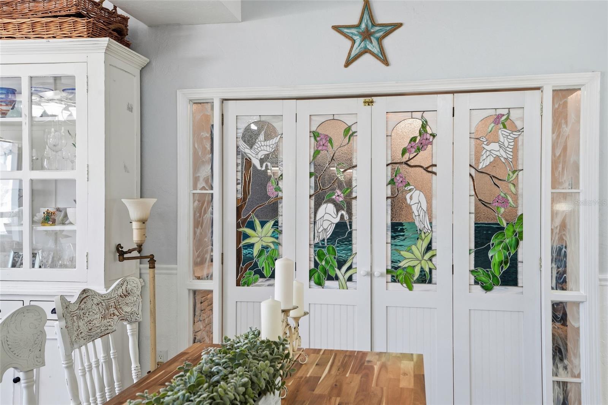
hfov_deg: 54.4
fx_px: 591
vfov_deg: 37.8
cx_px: 304
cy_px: 202
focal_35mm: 35
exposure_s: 1/30
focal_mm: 35
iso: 400
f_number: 9
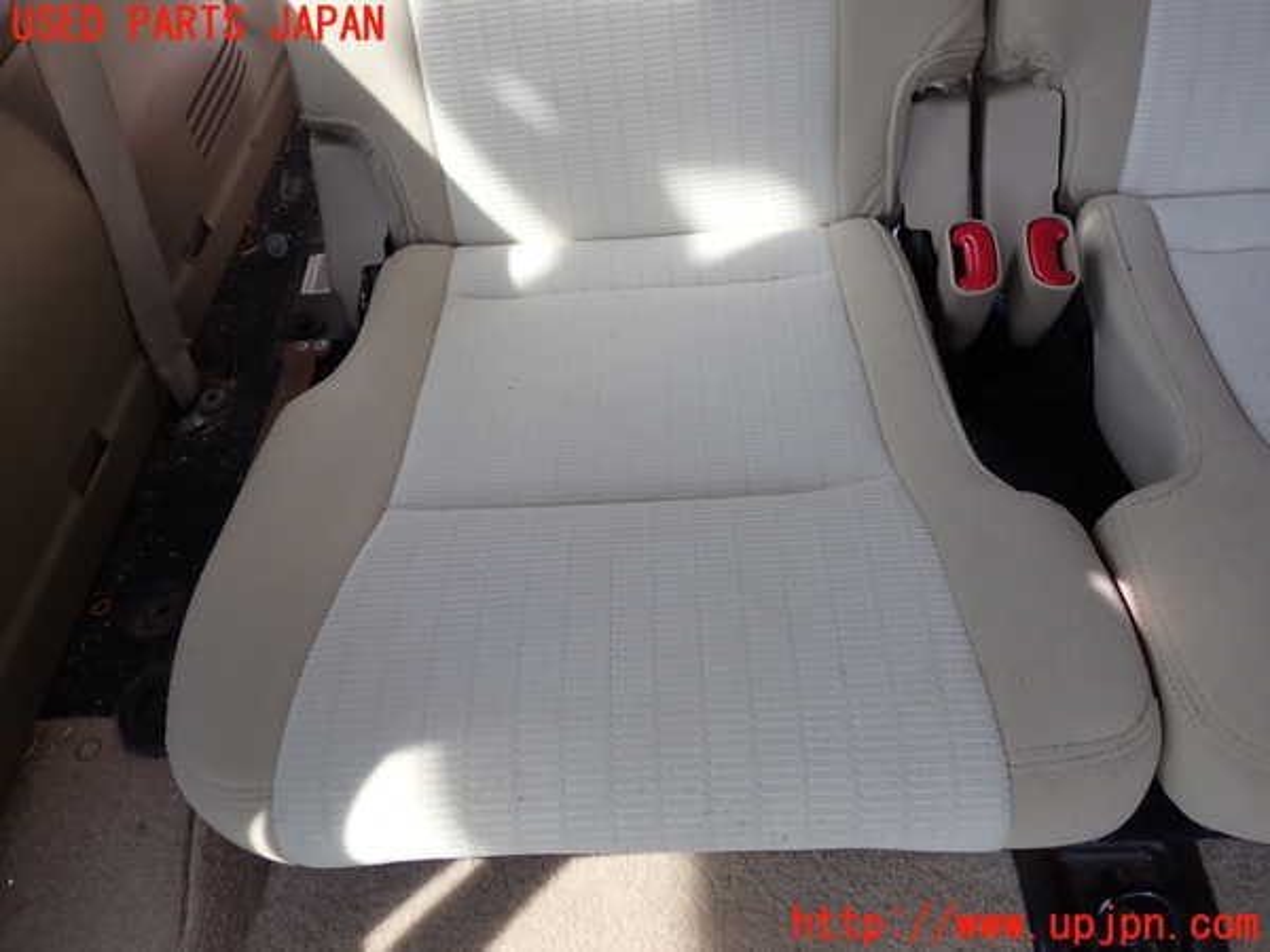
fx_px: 1101
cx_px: 635
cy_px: 476
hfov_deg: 60.0
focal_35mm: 30
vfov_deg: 46.8
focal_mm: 5.4
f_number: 2.3
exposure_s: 1/80
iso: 100
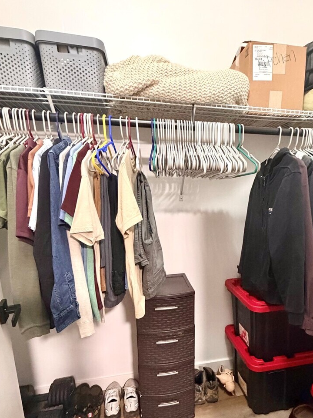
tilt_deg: -10.9
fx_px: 253
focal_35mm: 21
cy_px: 249
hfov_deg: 62.6
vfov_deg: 78.1
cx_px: 194
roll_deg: +0.3
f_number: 2.2
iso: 800
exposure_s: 1/60
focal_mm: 2.22
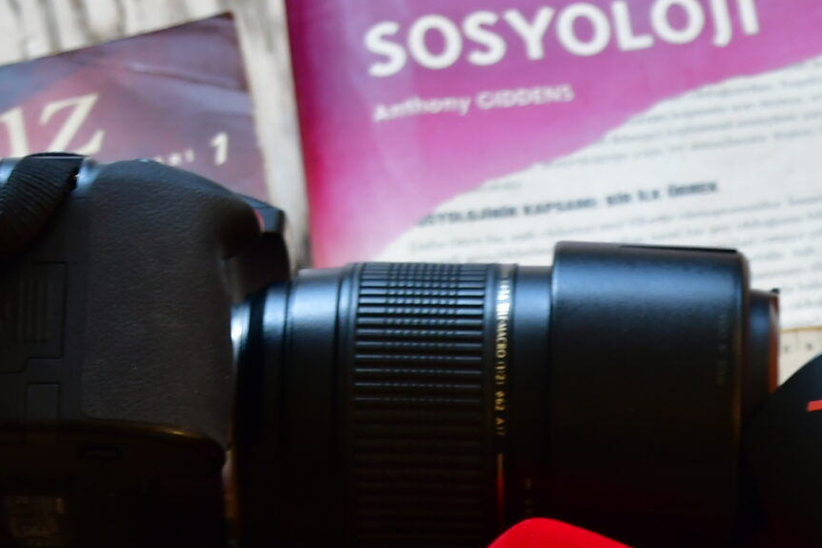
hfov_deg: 7.5
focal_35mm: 275
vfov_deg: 5.0
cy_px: 769
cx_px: 753
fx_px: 6278
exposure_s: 1/15
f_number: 5
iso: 500
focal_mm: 62
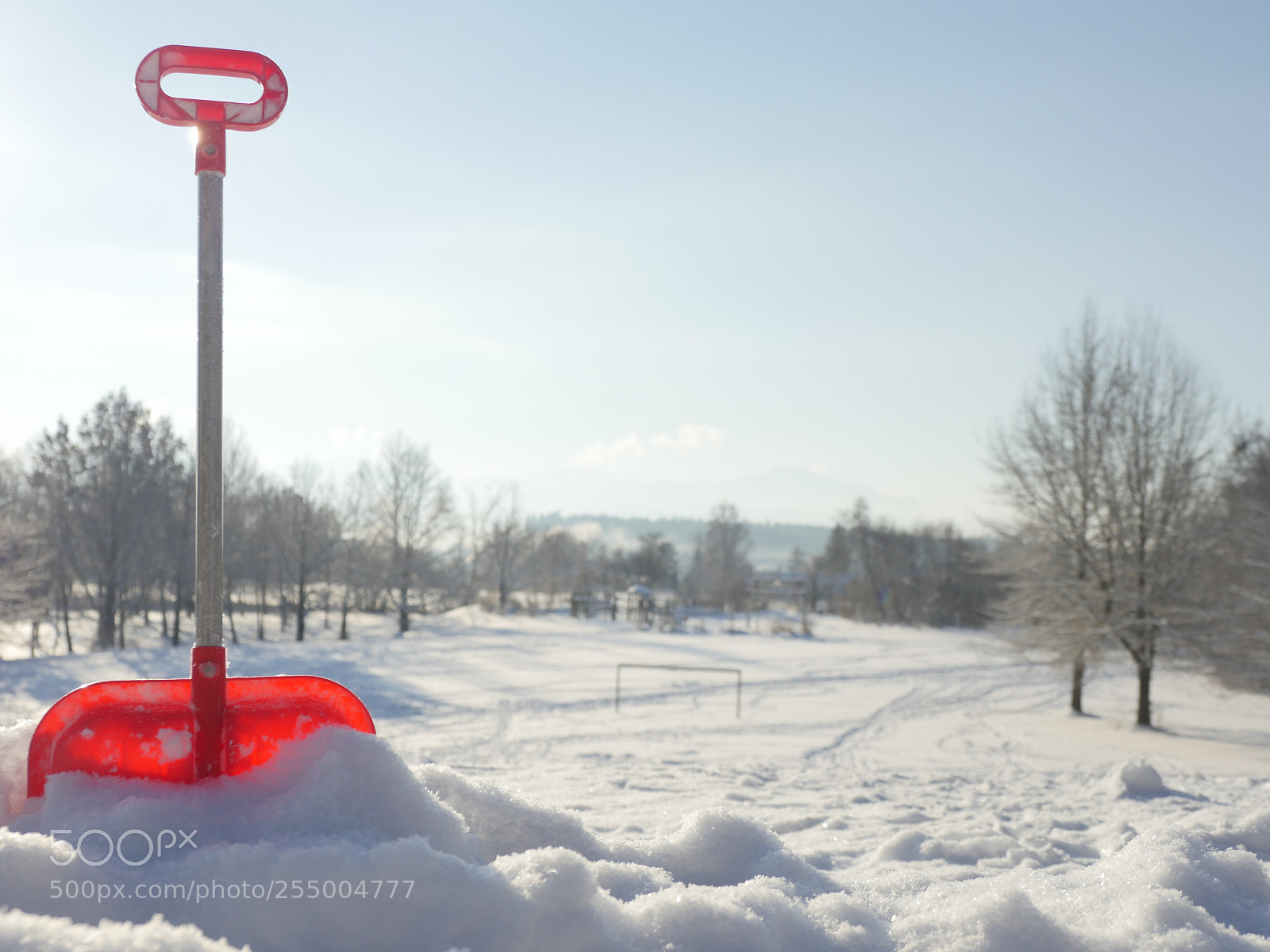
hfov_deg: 41.2
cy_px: 476
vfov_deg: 31.5
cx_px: 635
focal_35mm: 46
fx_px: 1688
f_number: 4
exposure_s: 1/2000
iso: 200
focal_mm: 23
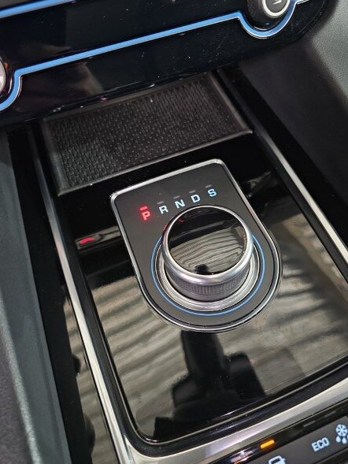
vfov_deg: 69.4
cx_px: 188
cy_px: 237
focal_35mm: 25
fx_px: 335
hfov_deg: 54.8
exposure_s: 1/25
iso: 1000
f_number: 1.7
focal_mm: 6.3
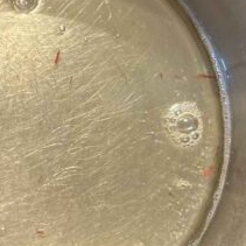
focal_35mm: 161
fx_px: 1294
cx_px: -8
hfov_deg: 10.7
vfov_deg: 10.9
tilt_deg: -89.0
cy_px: 133
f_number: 1.78
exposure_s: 1/33
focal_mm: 6.86
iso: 200
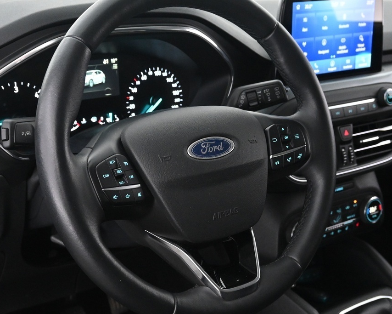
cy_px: 204
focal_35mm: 57
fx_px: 666
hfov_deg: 32.8
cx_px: 187
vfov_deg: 26.4
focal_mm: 21.5
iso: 2800
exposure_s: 1/30
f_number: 4
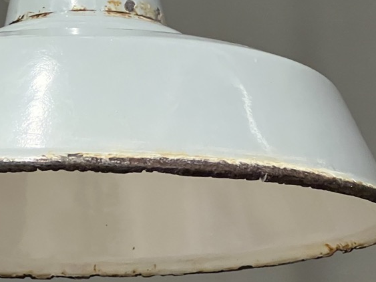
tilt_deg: +14.8
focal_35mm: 175
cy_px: -3
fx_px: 1900
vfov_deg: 8.4
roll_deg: -1.3
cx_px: 92
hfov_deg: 11.3
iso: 800
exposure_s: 1/34
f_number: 2.8
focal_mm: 9
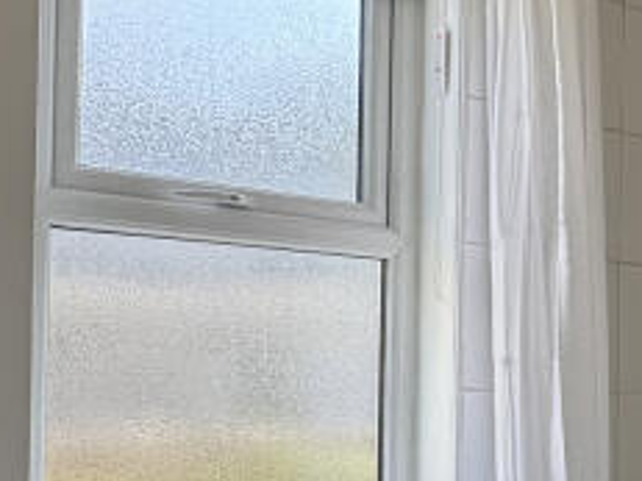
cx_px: 787
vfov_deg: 23.3
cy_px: 373
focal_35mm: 62
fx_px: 1149
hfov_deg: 27.2
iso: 40
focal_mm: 2.22
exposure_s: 1/135
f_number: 2.2
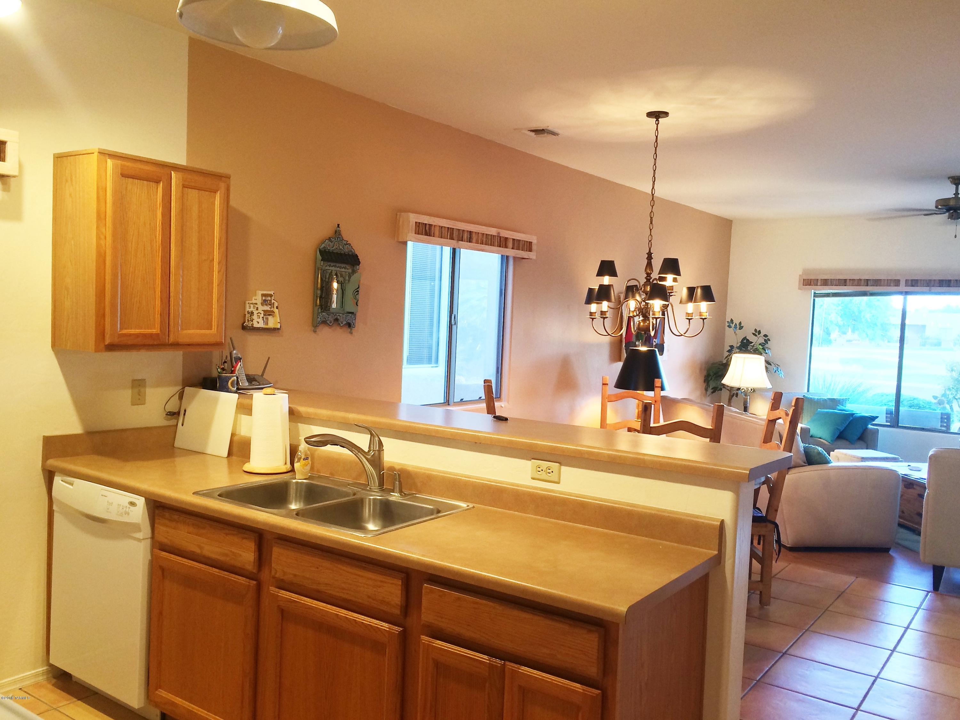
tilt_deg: -5.1
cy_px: 360
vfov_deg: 48.2
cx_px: 480
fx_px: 804
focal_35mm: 29
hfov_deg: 61.7
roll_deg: -2.1
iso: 160
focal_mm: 4.15
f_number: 2.2
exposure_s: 1/30
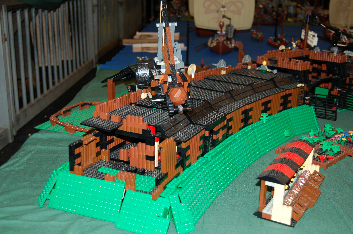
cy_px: 117
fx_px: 456
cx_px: 176
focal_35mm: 46
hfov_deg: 42.4
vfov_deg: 28.9
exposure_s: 1/60
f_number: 4.5
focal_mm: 31
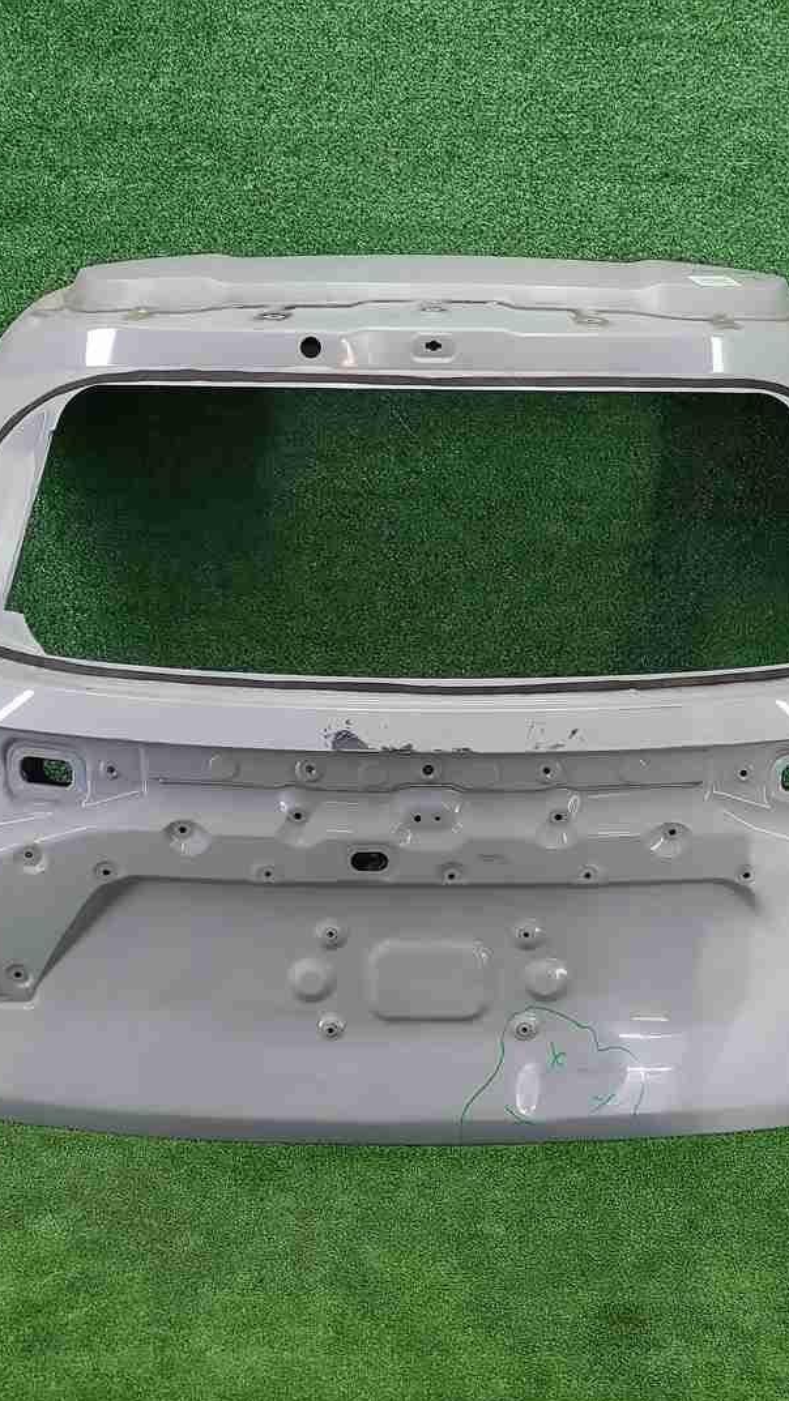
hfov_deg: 31.1
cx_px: 462
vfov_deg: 52.8
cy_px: 702
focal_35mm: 38
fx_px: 1413
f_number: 1.8
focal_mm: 5.4
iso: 103
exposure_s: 1/50
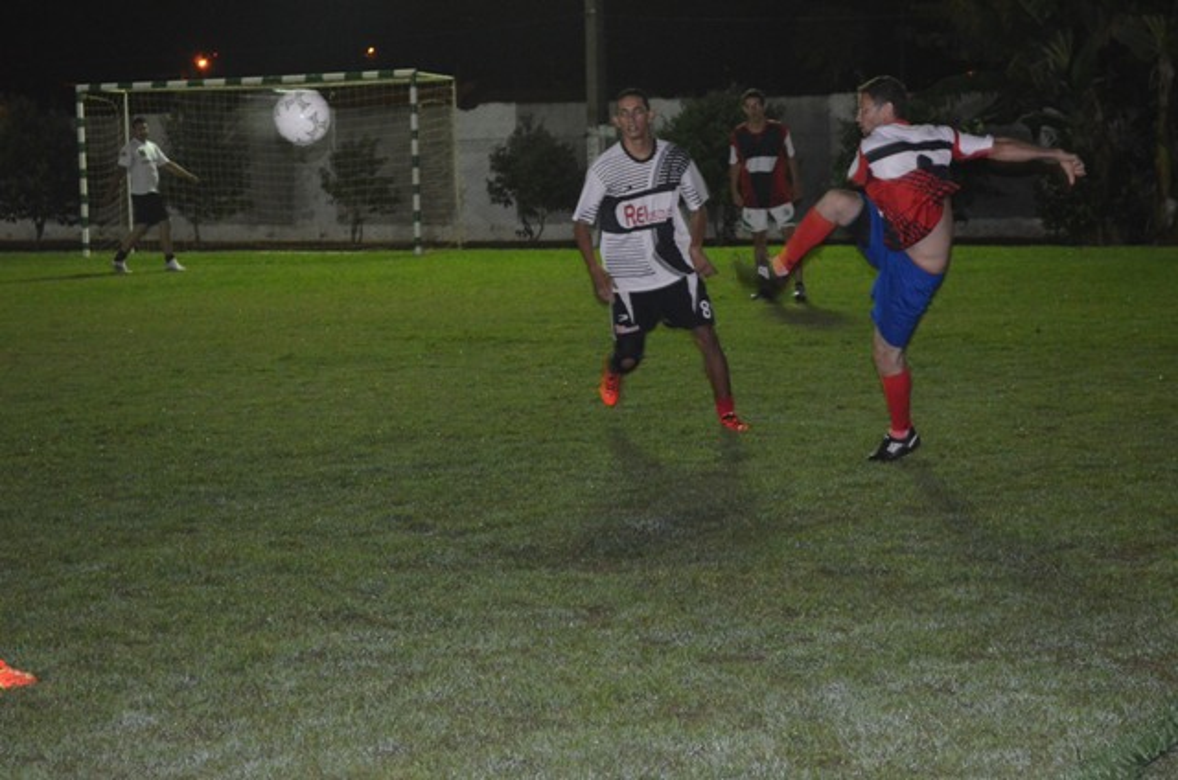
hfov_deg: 24.7
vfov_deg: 16.5
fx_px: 2694
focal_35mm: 82
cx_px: 589
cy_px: 390
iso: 3200
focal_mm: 55
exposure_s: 1/60
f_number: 5.6
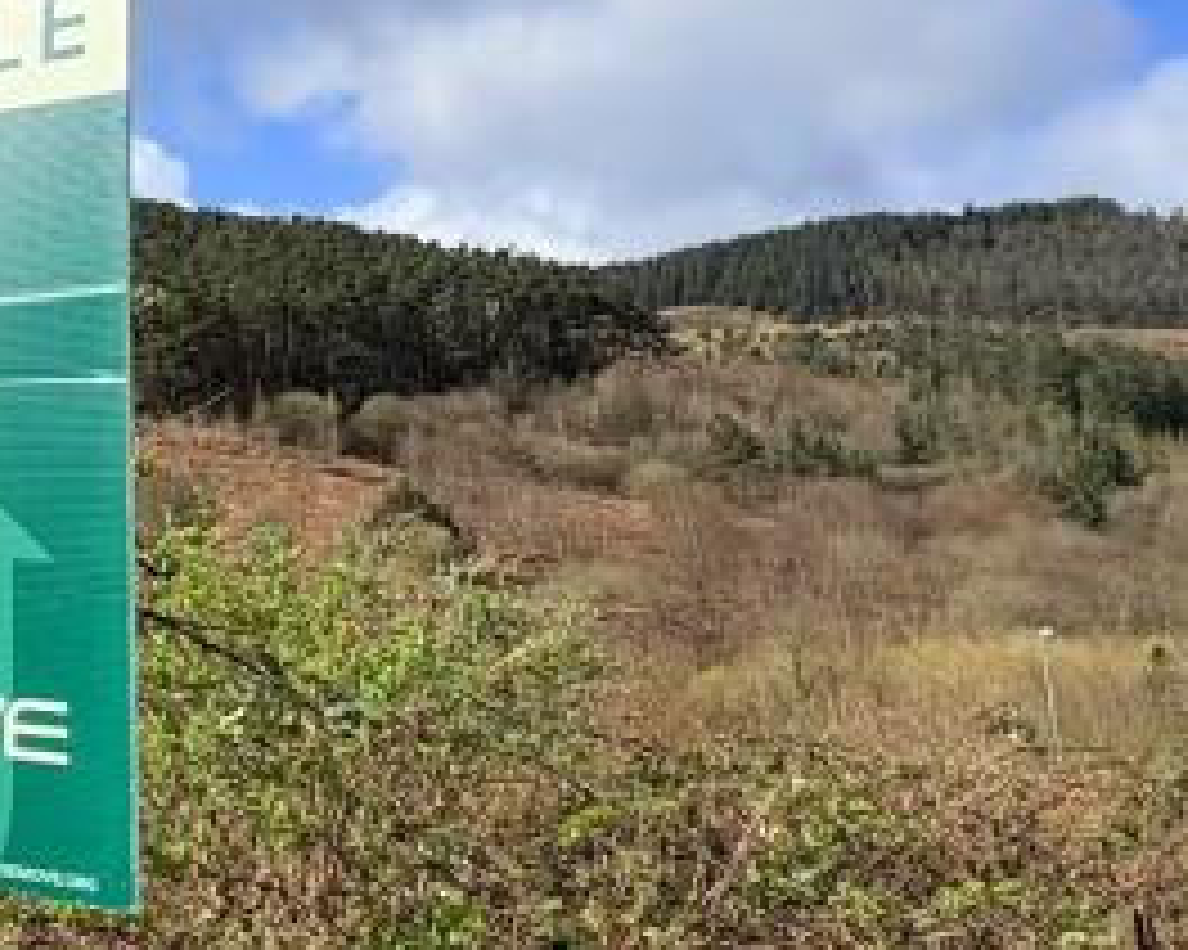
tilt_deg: +15.1
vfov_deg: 27.9
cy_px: 162
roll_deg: -2.1
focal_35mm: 53
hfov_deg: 28.6
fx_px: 1863
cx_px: -378
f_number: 2.2
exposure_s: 1/3390
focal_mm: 2.22
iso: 50
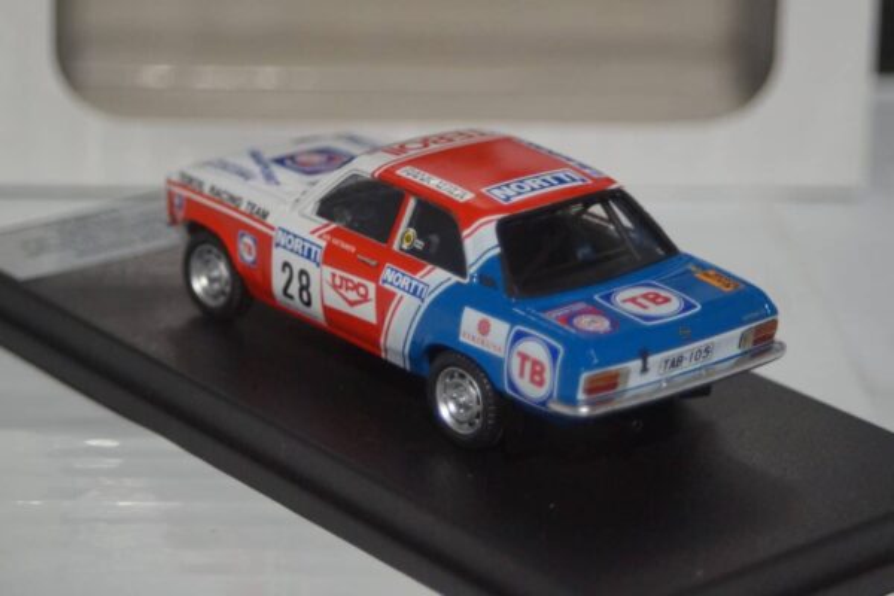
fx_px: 2980
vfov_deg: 11.4
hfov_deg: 17.1
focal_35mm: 120
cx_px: 447
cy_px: 298
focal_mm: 80
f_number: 5.6
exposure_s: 1/160
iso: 2000
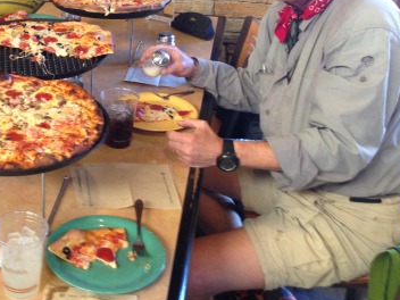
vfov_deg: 24.1
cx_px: 45
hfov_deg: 30.8
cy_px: 68
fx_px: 693
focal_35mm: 60
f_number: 2.4
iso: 160
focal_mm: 4.12
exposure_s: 1/20
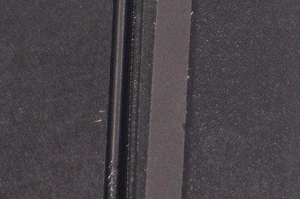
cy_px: 135
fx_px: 3787
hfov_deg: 4.5
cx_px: 352
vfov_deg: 3.0
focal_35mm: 455
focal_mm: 48
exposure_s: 1/160
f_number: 5.6
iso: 800
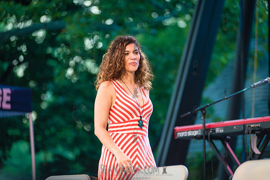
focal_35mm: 185
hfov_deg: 11.1
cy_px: 90
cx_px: 135
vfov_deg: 7.4
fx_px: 1388
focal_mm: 185
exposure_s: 1/500
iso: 1250
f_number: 2.8
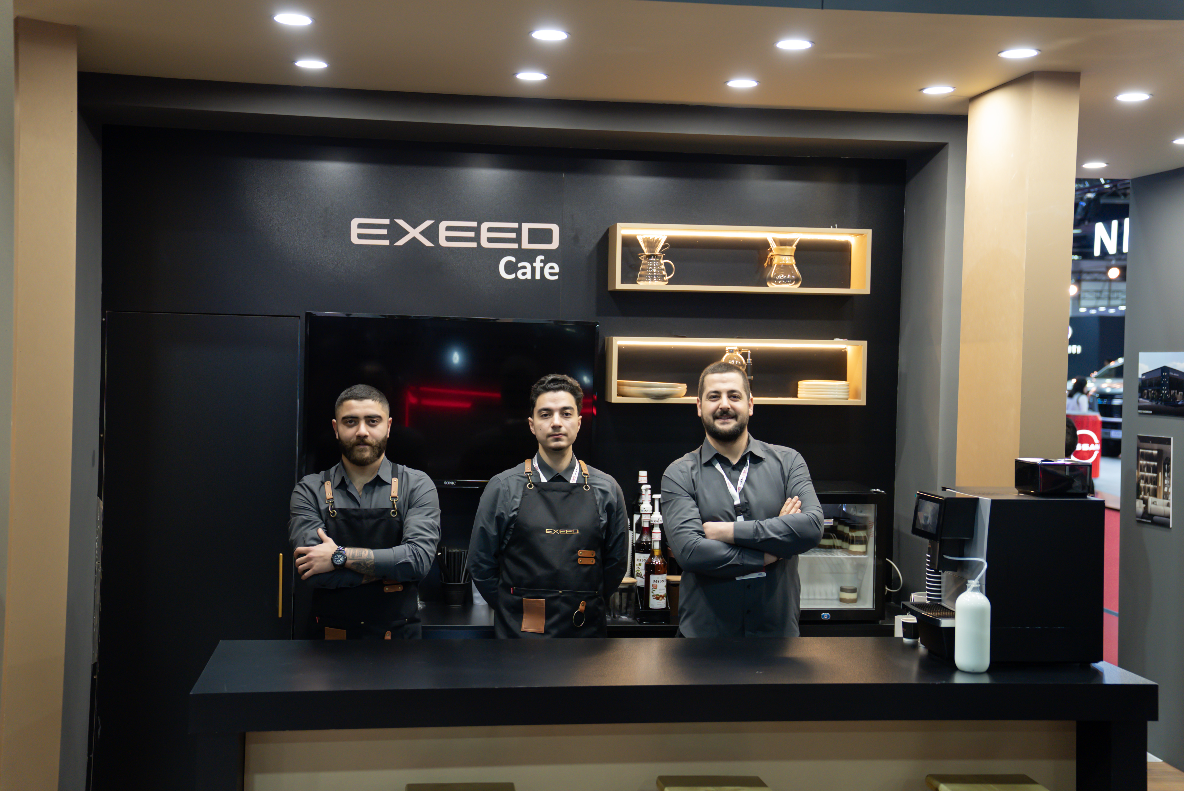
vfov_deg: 31.2
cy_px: 396
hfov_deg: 45.4
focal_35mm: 43
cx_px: 592
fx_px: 1415
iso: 1250
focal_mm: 43
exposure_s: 1/80
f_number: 2.8
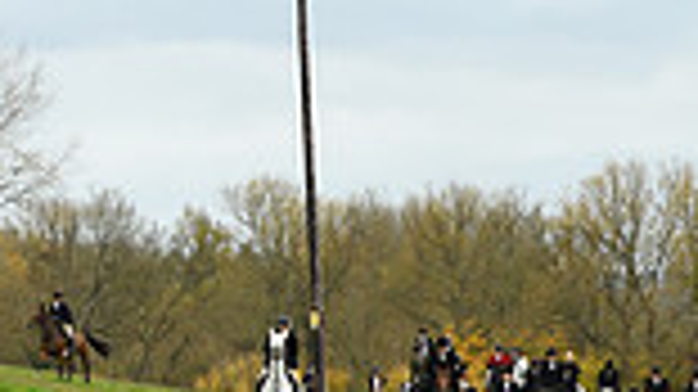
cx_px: 1225
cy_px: 293
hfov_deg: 5.7
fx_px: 6881
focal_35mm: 372
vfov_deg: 3.3
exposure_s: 1/1250
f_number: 5.6
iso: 1400
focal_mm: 95
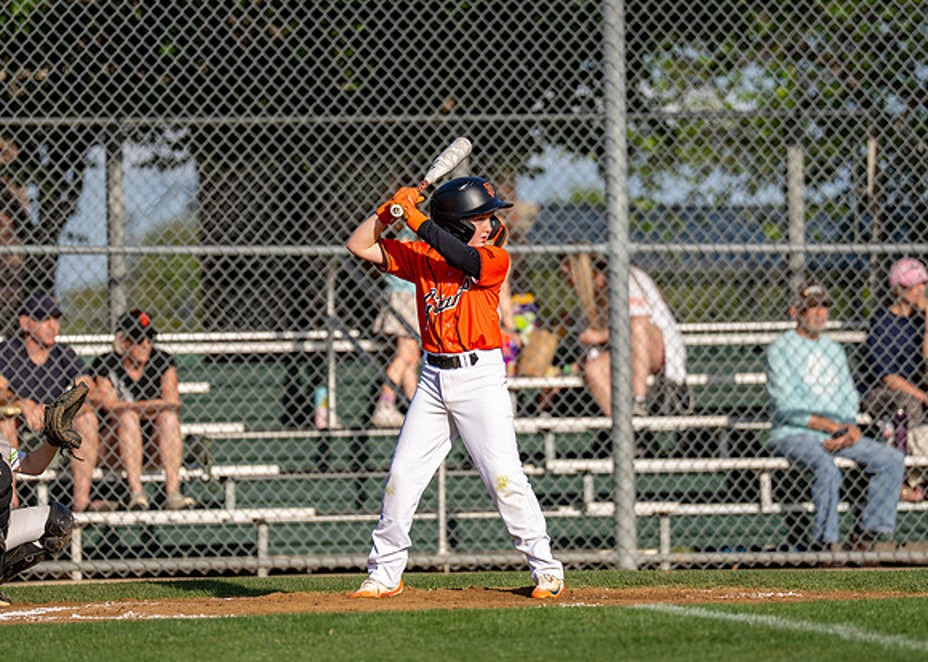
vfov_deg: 4.6
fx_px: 8208
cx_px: 472
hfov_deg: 6.5
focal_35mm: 312
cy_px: 304
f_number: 2.8
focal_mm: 200
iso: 160
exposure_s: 1/3200
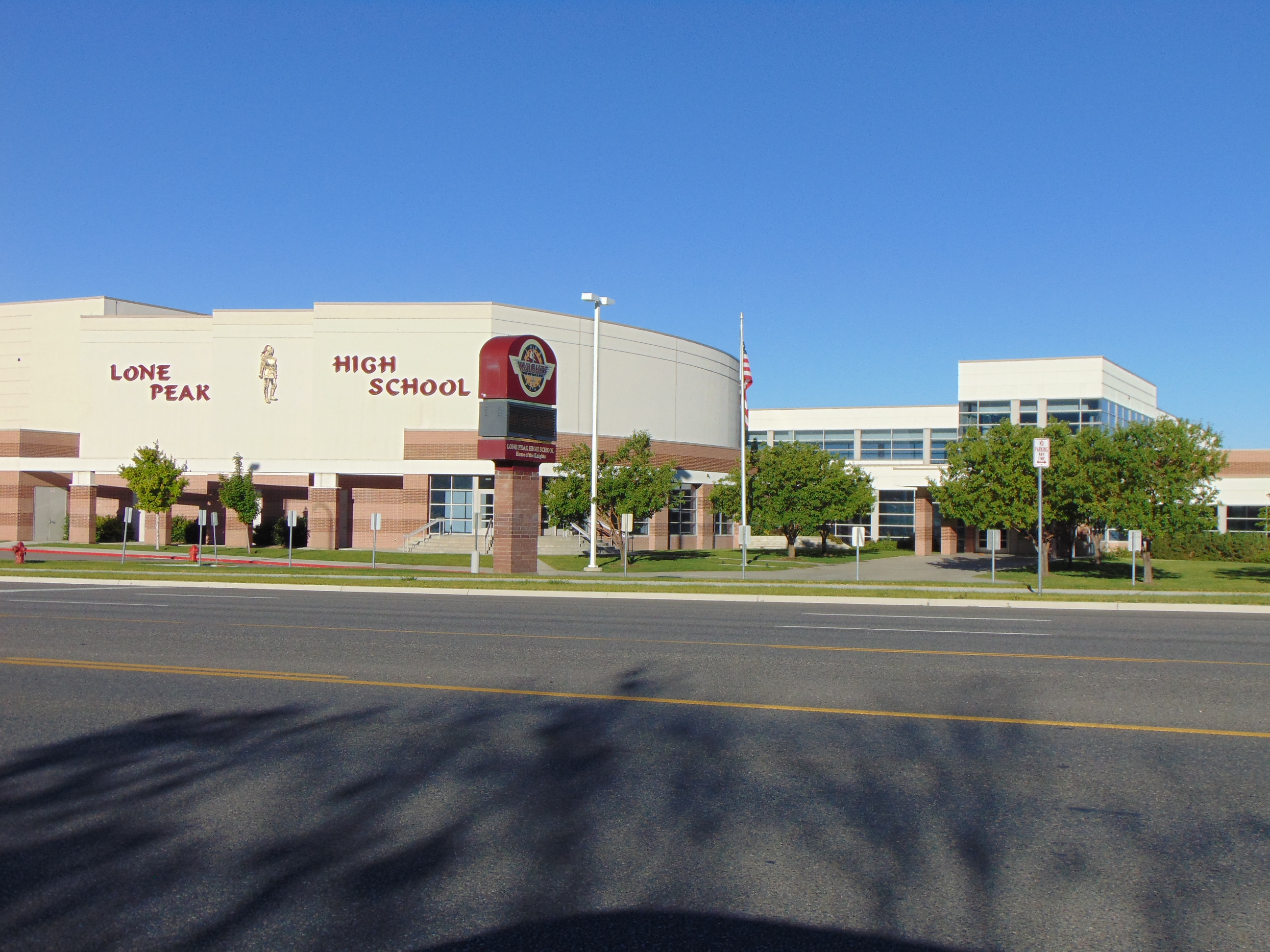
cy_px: 476
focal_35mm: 42
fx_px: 1541
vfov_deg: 34.3
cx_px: 635
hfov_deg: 44.8
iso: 80
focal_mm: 7.6
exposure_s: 1/250
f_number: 8.7
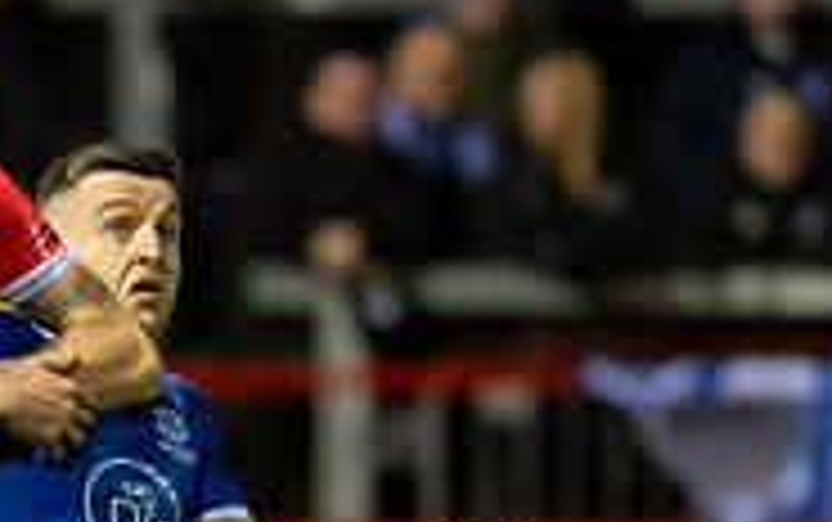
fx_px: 39286
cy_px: 541
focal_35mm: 1731
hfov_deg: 1.2
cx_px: -222
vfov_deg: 0.8
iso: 8000
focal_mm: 300
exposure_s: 1/1250
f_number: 2.8
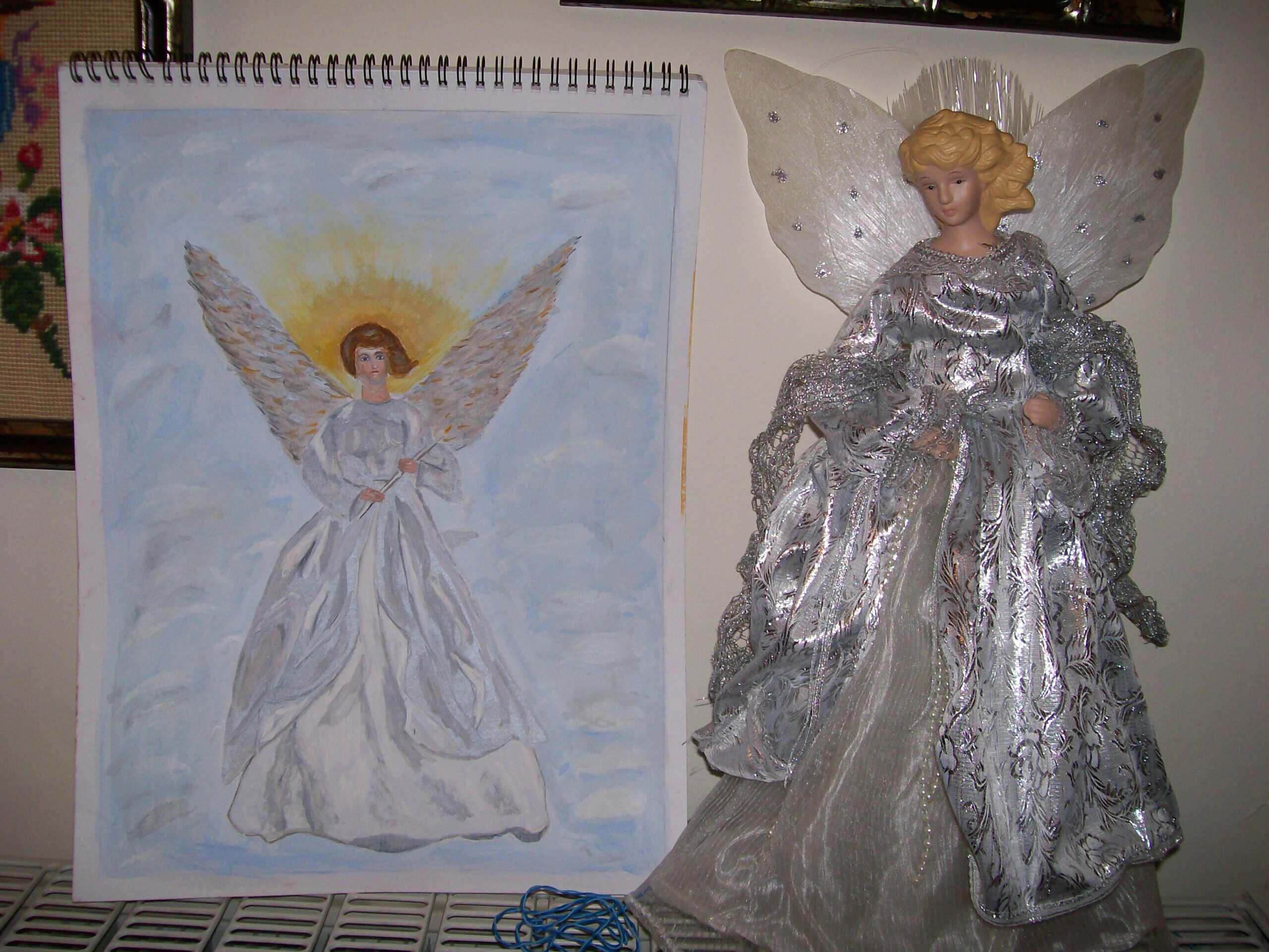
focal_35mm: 36
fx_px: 1320
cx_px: 634
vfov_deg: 39.7
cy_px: 476
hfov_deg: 51.4
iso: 80
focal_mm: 6
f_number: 2.7
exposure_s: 1/64
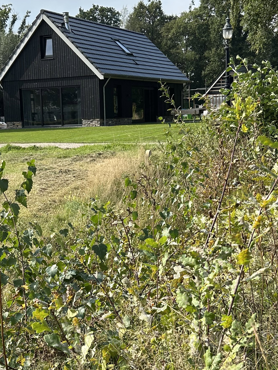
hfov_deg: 24.7
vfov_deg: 32.6
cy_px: 221
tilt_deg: -9.0
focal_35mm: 59
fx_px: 632
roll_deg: +1.8
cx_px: 89
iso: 50
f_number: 1.5
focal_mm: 5.7
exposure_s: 1/3257
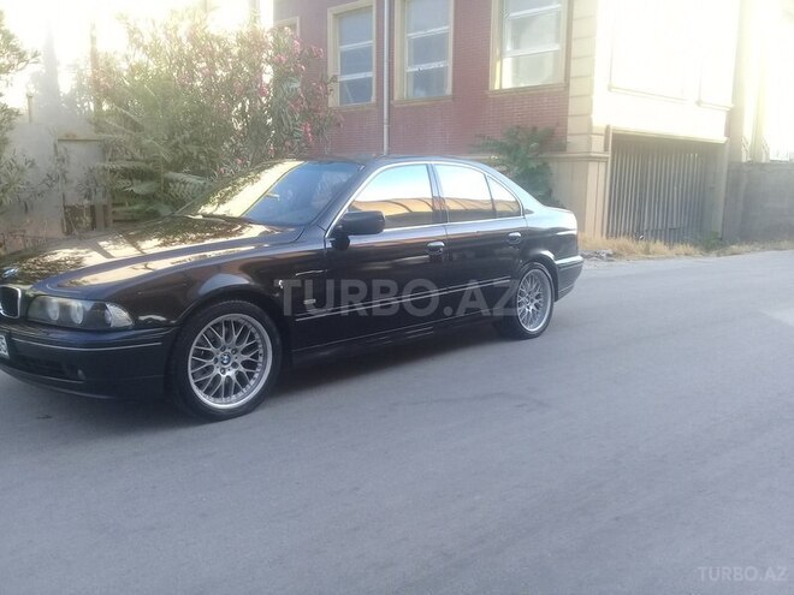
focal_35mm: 31
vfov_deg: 45.4
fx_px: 711
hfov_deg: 58.4
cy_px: 298
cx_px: 397
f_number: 2.2
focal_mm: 3.3
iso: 50
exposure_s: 1/140
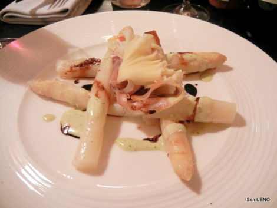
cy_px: 104
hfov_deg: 59.9
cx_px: 138
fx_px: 240
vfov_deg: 46.8
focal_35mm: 30
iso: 400
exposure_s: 1/10.5
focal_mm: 5.4
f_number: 3.5
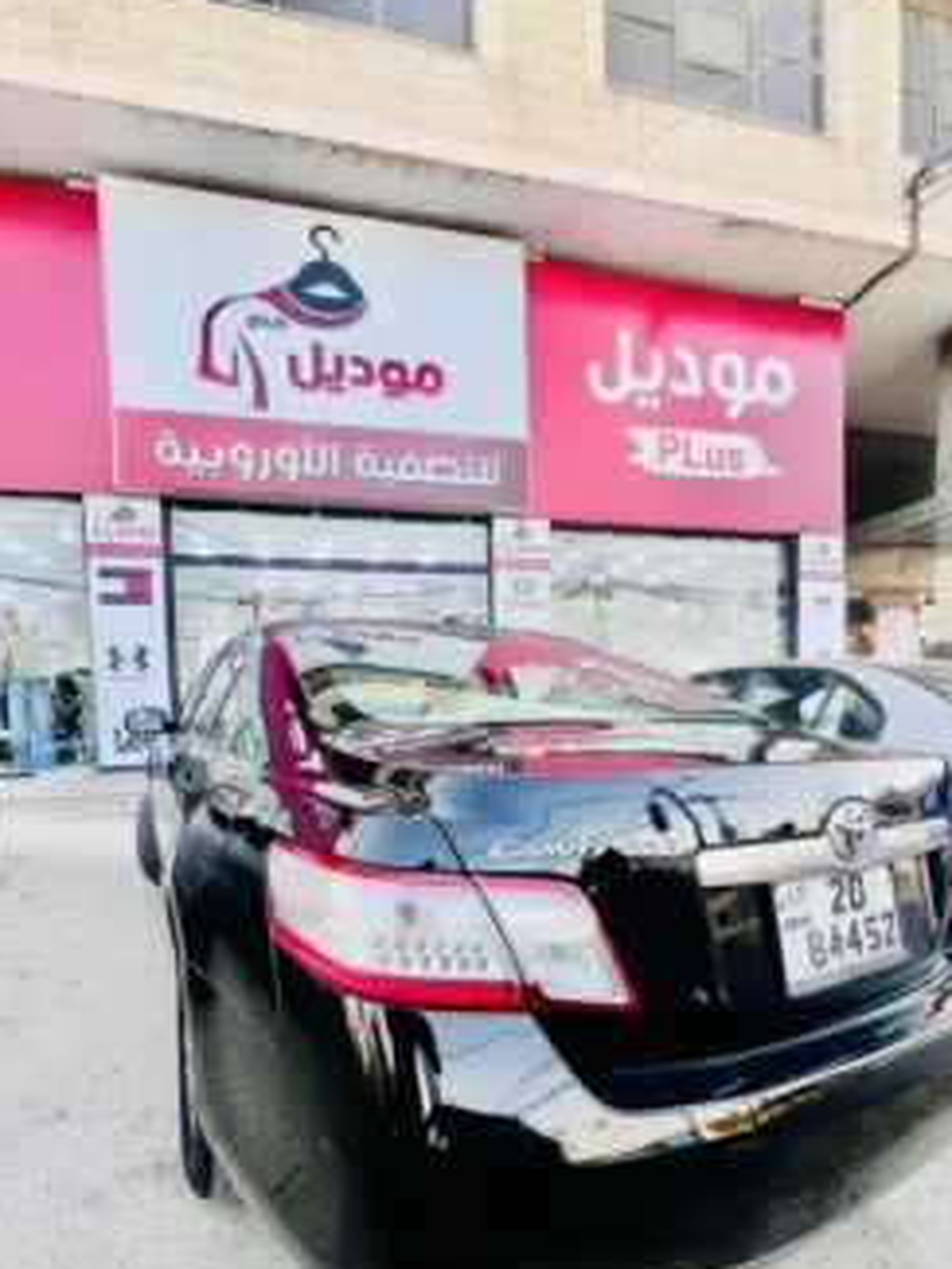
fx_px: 586
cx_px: 449
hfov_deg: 78.1
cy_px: 761
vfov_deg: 93.2
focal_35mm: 16
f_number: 1.8
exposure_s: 1/136
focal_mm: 1.57
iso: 32
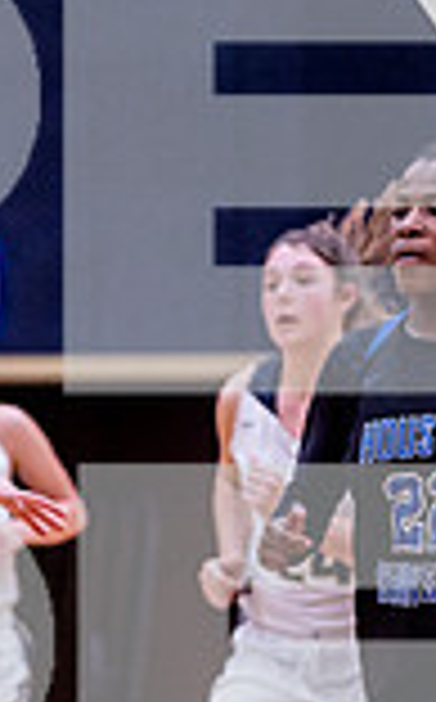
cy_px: 704
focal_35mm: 475
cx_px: -548
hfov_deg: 2.7
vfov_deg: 4.4
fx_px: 9064
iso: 2000
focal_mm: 124
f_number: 2.8
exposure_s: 1/1250
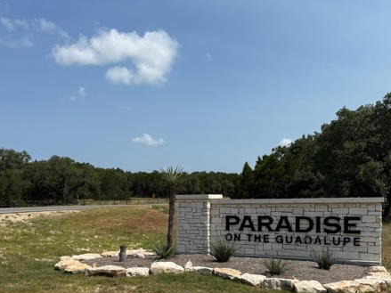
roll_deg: +0.3
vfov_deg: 39.8
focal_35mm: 35
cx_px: 199
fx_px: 395
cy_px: 212
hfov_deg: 52.6
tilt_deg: -2.7
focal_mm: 6.76
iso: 80
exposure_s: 1/8130
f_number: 1.78
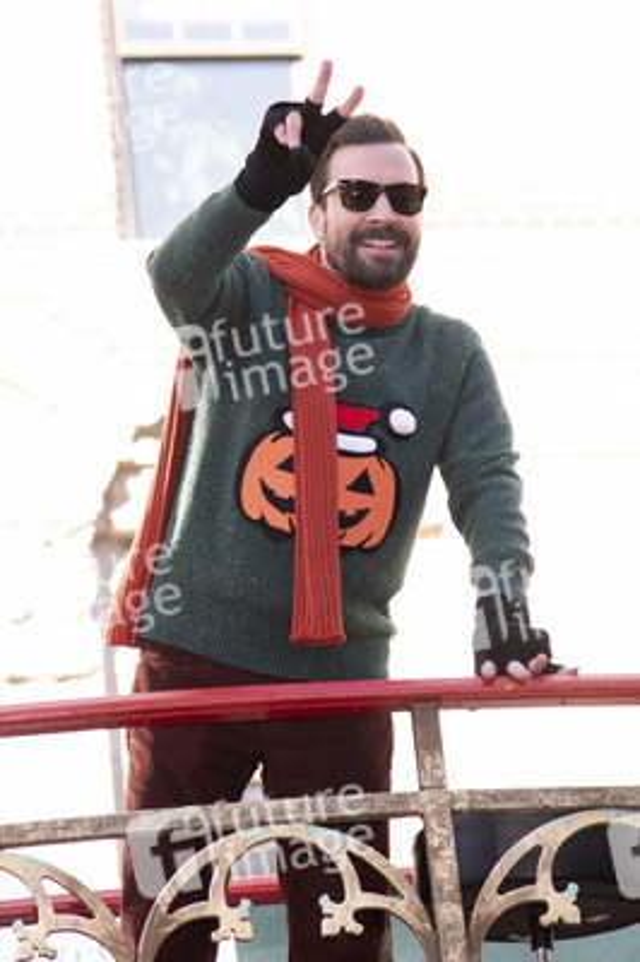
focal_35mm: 120
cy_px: 481
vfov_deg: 17.1
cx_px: 320
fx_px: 3205
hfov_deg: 11.4
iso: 250
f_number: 4
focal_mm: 120
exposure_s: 1/200
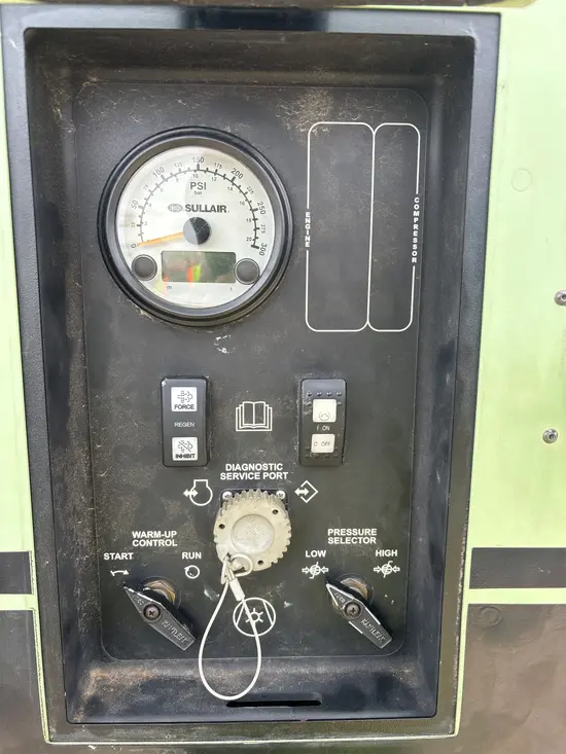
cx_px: 283
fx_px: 567
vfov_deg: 67.3
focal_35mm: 26
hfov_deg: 53.1
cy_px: 377
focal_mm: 5.96
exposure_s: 1/191
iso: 40
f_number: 1.6
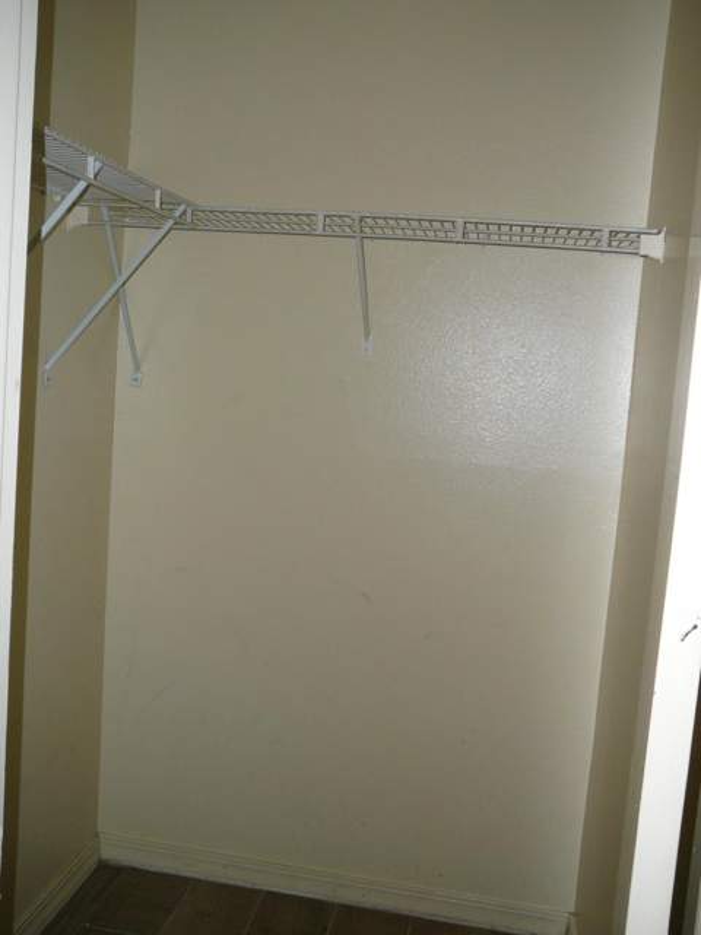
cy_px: 468
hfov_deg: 40.7
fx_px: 945
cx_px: 350
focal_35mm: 35
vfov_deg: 52.6
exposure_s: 1/30
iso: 100
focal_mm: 5.2
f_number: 2.8
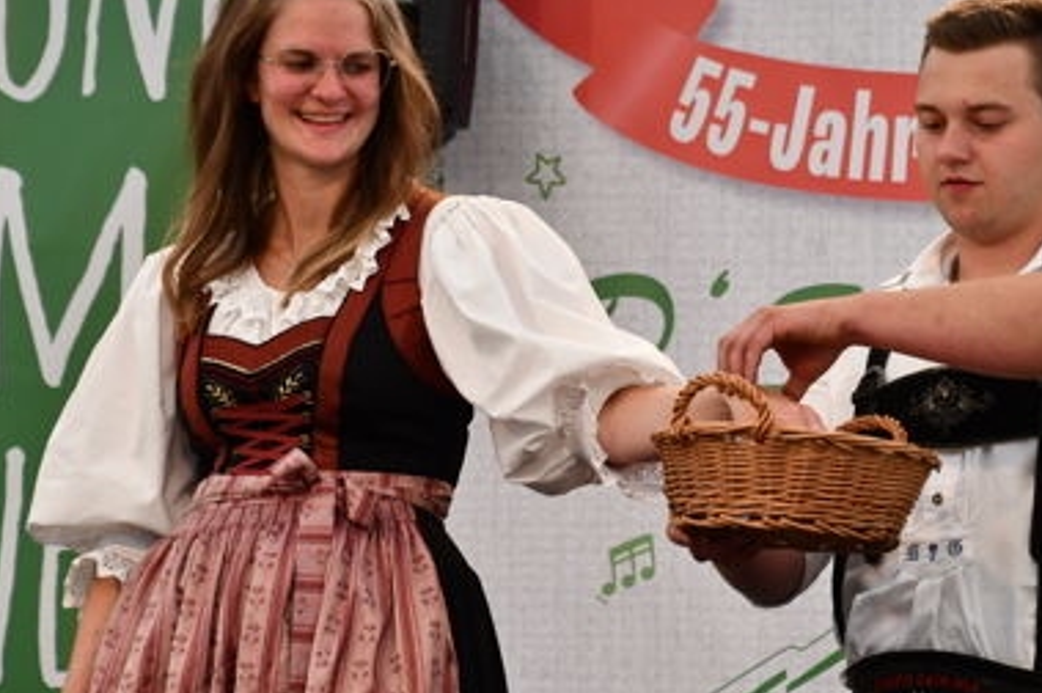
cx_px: 676
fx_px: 6709
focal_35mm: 232
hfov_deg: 8.9
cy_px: 263
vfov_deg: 5.9
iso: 800
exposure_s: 1/250
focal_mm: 105
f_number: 5.6
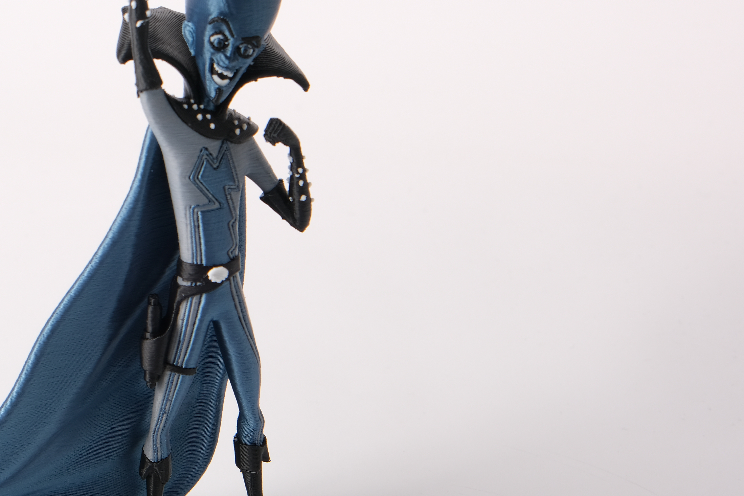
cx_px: 155
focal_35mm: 138
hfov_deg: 14.8
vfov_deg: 9.9
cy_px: 256
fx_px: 2852
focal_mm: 55
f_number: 10
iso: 160
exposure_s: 1/160
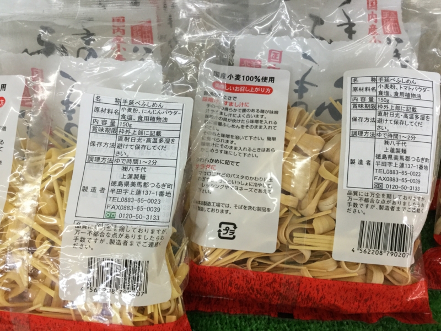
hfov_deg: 58.4
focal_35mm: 31
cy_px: 166
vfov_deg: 45.4
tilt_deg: -43.6
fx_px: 395
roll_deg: +0.0
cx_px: 220
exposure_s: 1/30
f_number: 2.4
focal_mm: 3.3
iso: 40
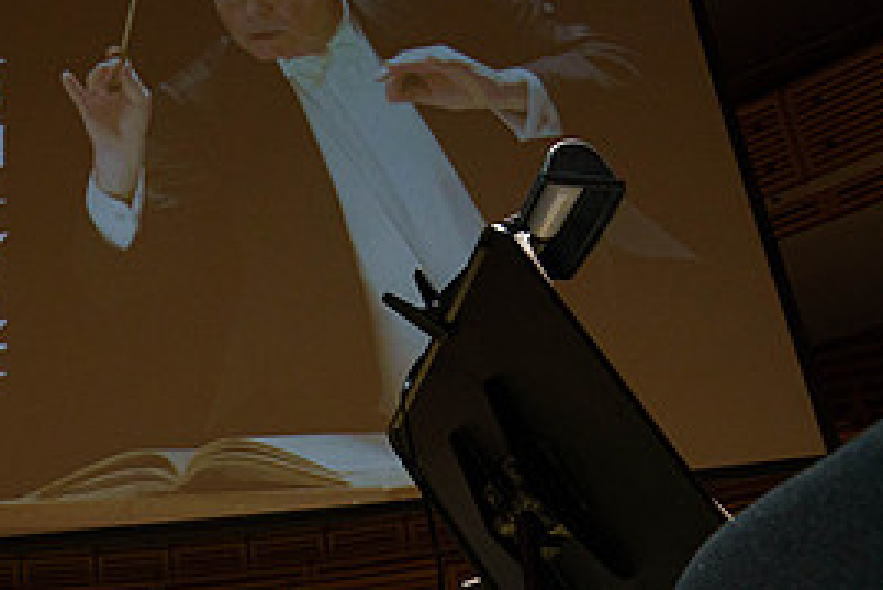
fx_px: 1276
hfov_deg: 34.9
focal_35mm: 52
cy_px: 272
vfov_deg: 26.0
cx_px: 16
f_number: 5.6
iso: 2500
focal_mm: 24
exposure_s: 1/200
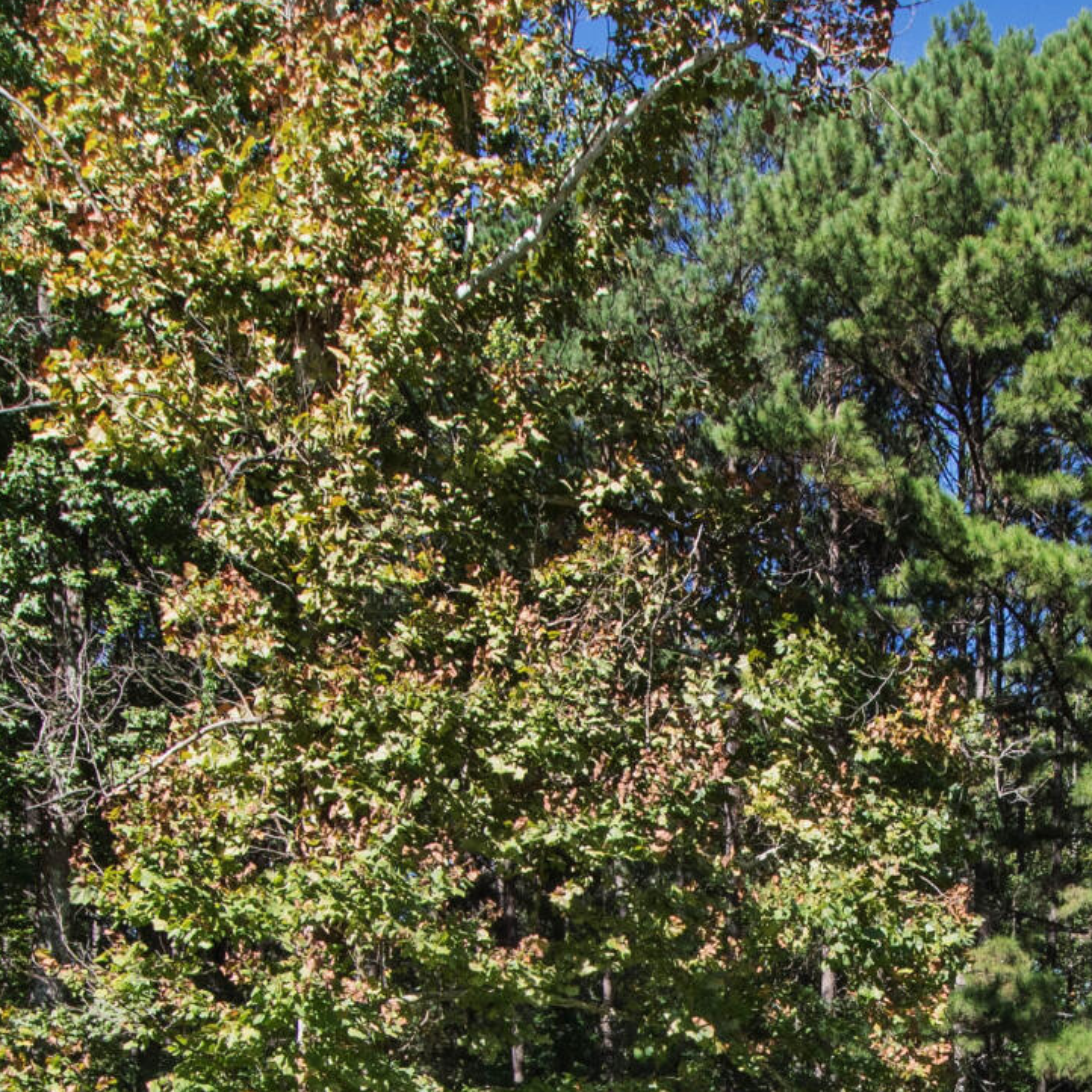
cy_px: 1202
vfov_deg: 29.1
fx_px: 1892
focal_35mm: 53
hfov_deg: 31.3
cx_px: 885
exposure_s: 1/125
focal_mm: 10
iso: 100
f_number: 9
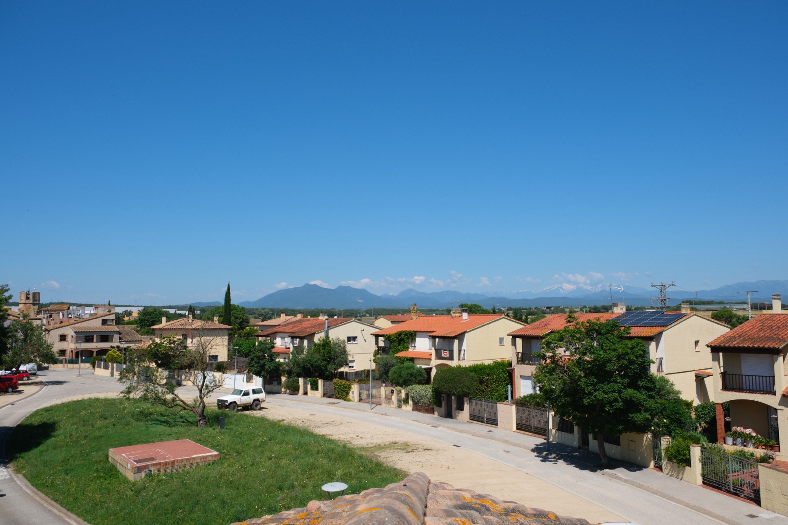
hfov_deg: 67.4
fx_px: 591
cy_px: 262
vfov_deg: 47.9
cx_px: 394
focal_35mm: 27
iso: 125
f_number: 6.4
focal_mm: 18
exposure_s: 1/500
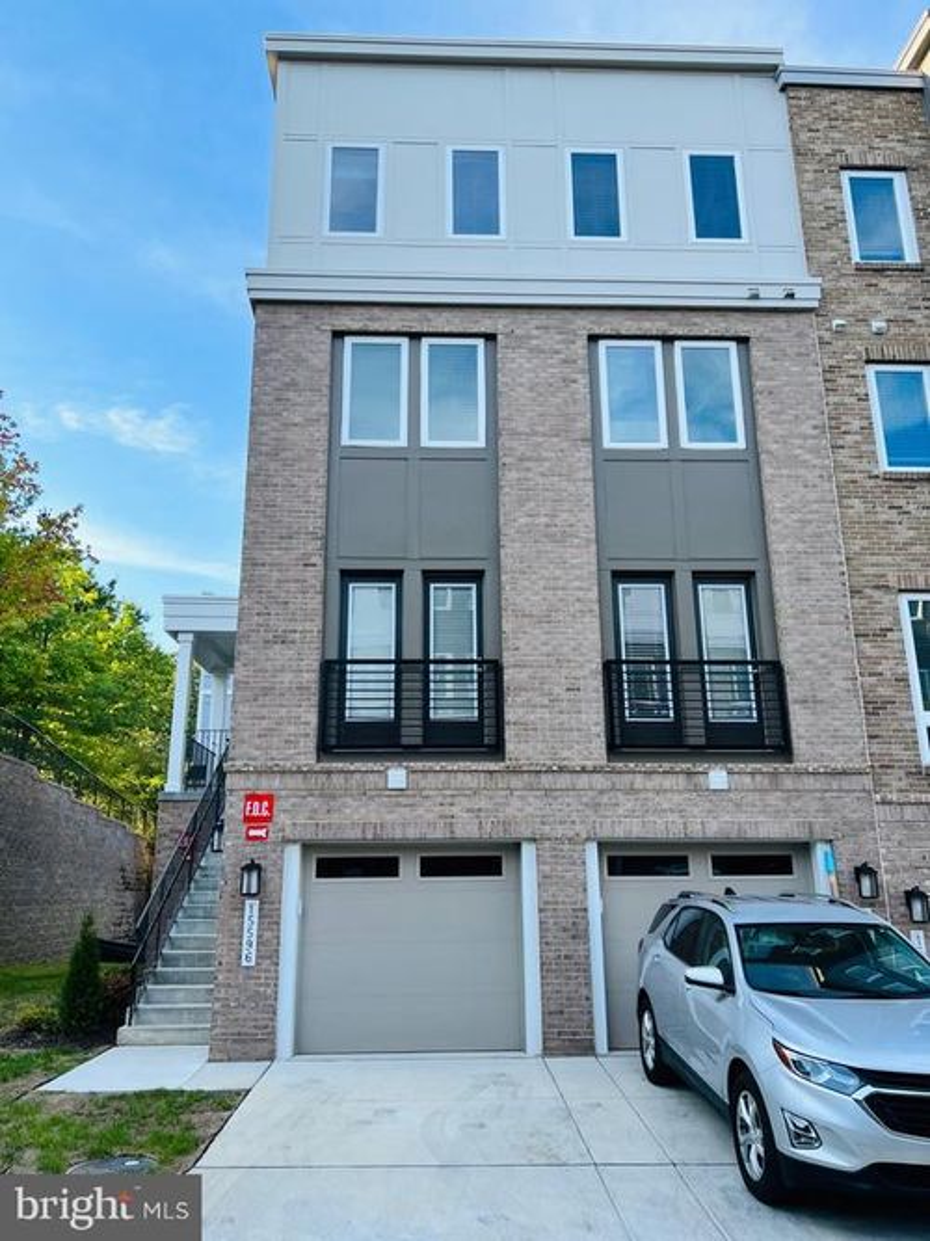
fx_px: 932
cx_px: 465
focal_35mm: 26
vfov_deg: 67.3
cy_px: 620
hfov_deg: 53.0
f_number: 1.5
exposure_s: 1/791
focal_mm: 5.7
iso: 50
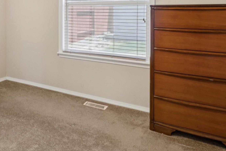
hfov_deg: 46.7
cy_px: 12
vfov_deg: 33.6
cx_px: 25
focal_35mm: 37
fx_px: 234
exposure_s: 1/8
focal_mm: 16.6
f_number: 13
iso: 400
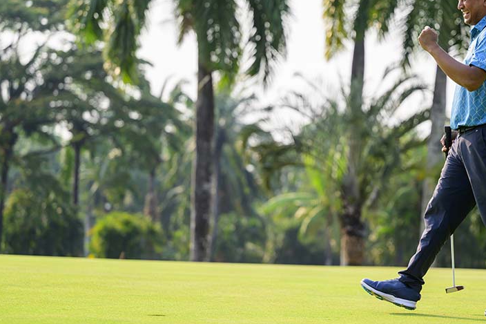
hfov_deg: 15.2
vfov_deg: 10.2
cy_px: 129
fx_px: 1822
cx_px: 318
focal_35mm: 135
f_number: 2.8
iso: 360
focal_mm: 99
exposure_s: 1/4000
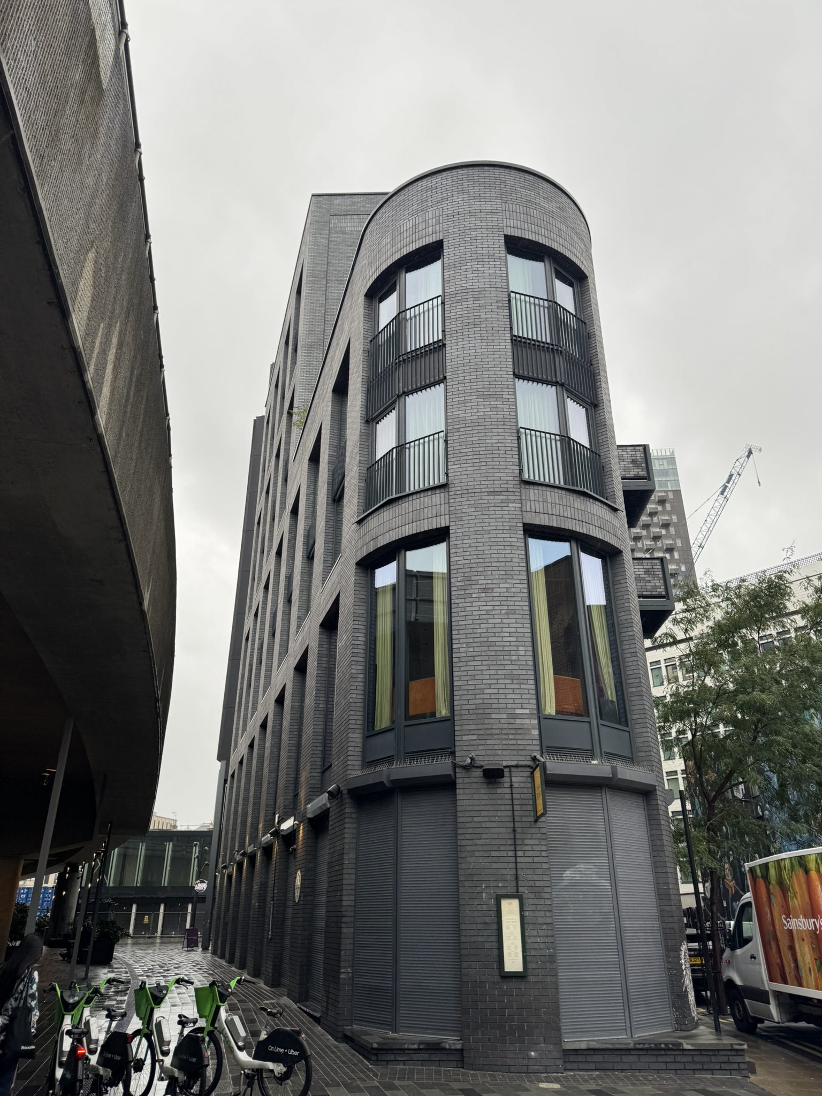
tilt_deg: +27.3
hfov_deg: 56.8
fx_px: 760
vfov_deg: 71.6
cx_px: 411
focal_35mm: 24
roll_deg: +0.5
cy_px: 548
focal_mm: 6.76
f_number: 1.78
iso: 64
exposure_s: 1/238
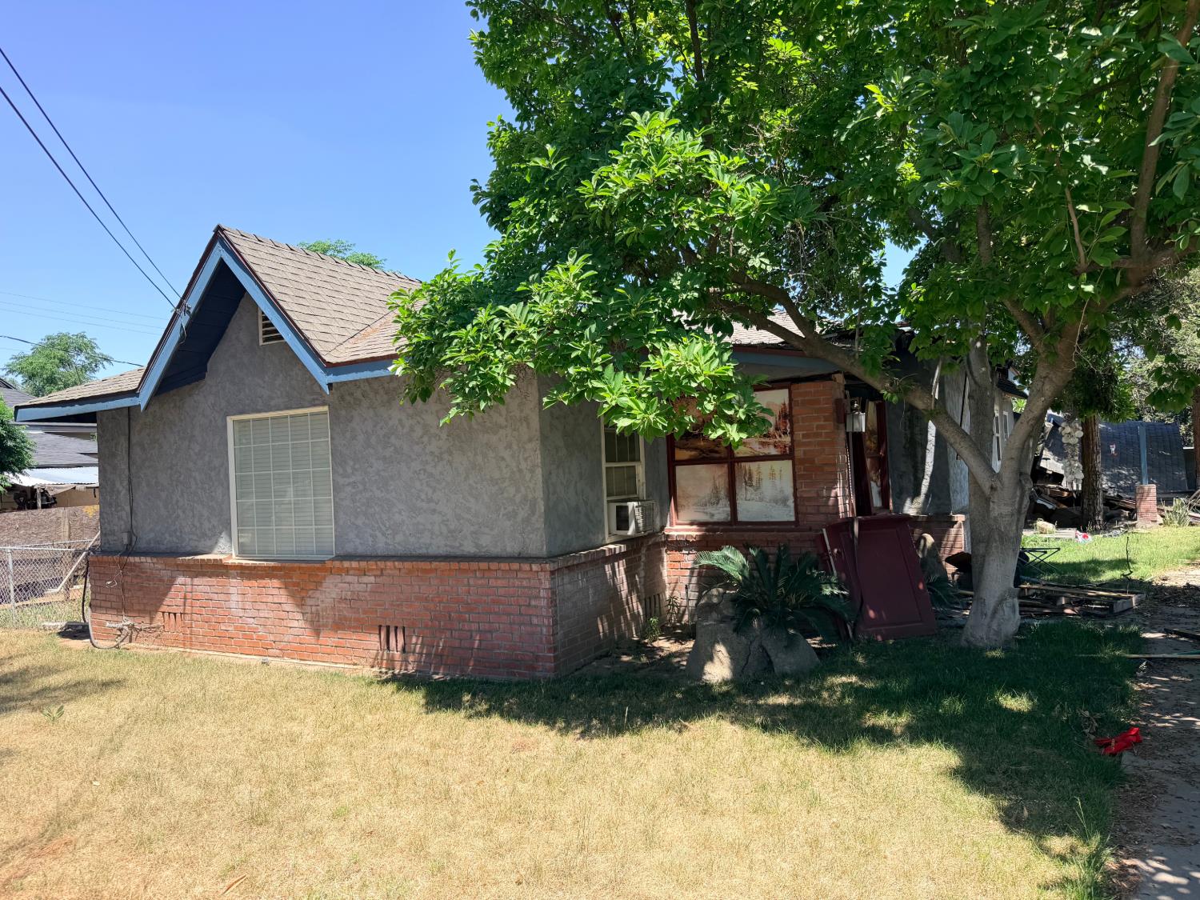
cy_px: 450
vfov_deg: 56.8
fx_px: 832
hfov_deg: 71.6
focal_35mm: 24
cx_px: 600
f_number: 1.78
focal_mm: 6.76
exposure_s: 1/1727
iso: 80
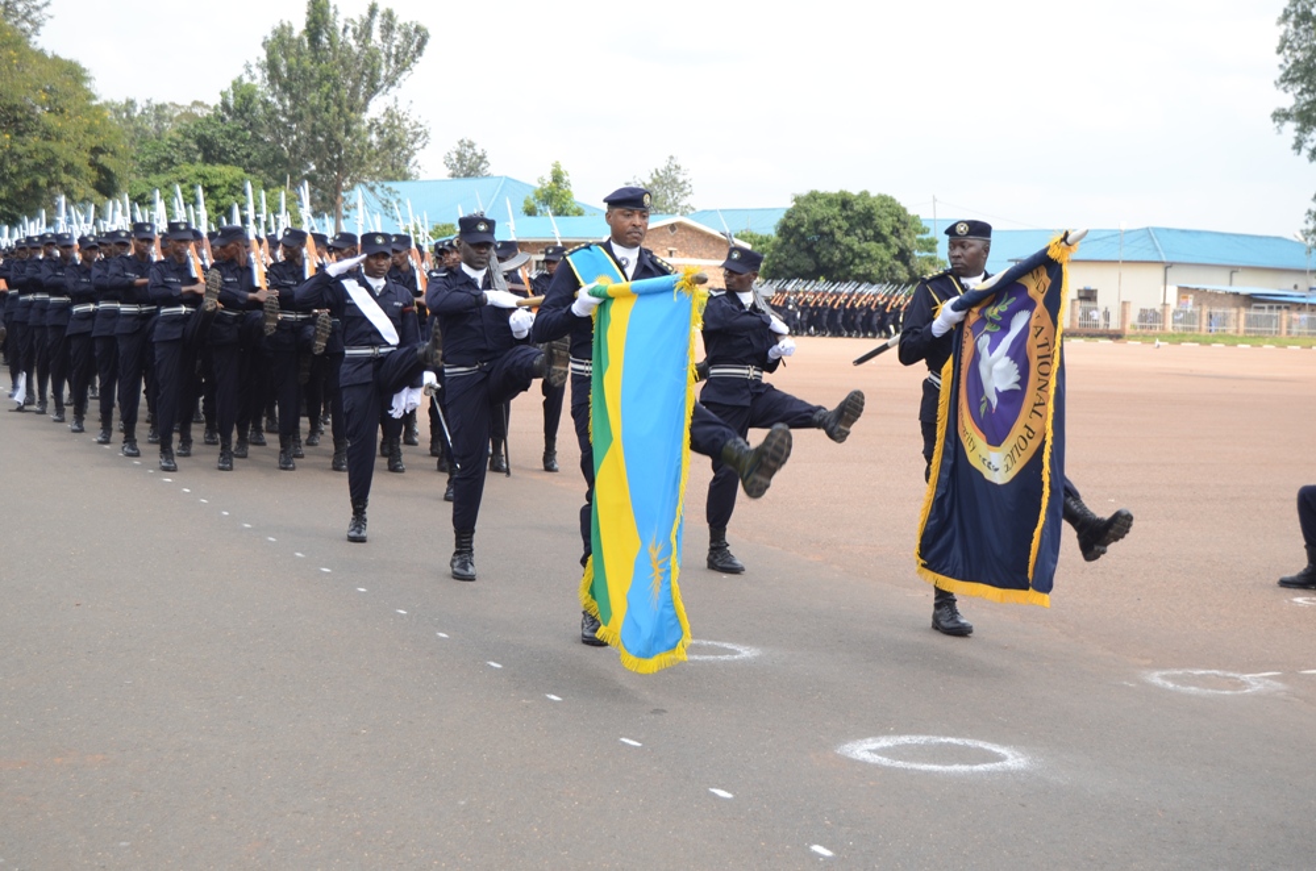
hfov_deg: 35.1
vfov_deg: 23.7
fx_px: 2079
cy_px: 436
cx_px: 658
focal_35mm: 57
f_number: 5
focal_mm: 38
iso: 125
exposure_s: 1/250
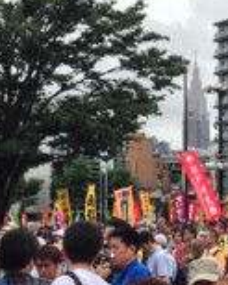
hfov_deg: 16.0
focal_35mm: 94
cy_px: 139
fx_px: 794
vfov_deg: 20.4
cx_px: 230
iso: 50
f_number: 2.4
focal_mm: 4.12
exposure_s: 1/1808
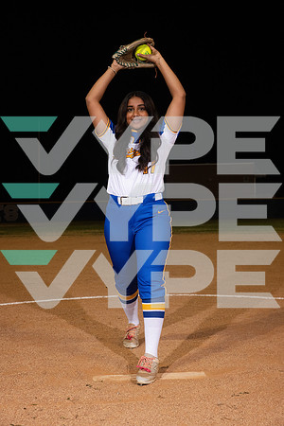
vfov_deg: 39.6
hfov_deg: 27.0
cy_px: 213
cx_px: 142
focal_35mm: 50
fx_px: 592
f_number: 6.3
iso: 1000
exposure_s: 1/500
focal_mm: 50
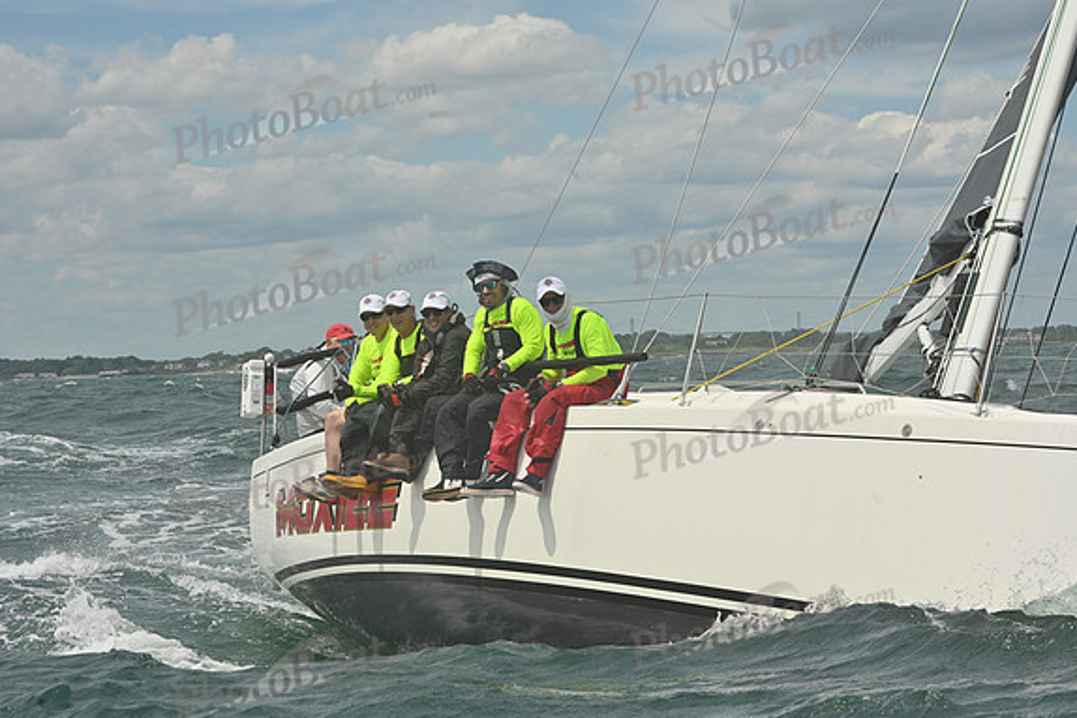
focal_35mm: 101
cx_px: 535
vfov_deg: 13.6
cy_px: 359
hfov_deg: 20.2
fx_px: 3022
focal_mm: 100
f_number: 14
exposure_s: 1/1250
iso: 320
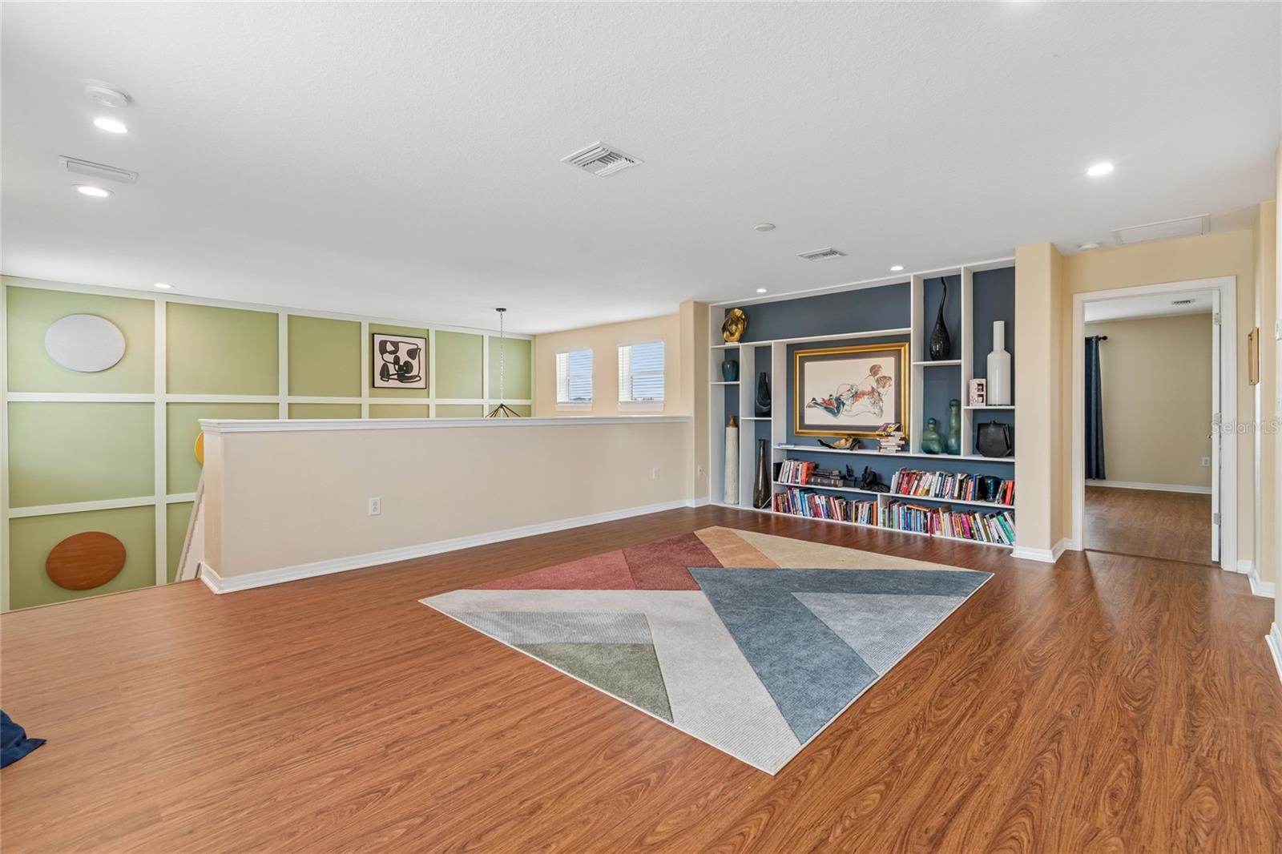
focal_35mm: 15
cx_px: 641
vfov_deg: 77.3
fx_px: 534
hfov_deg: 100.4
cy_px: 427
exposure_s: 1/3.33
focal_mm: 10
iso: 100
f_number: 7.1
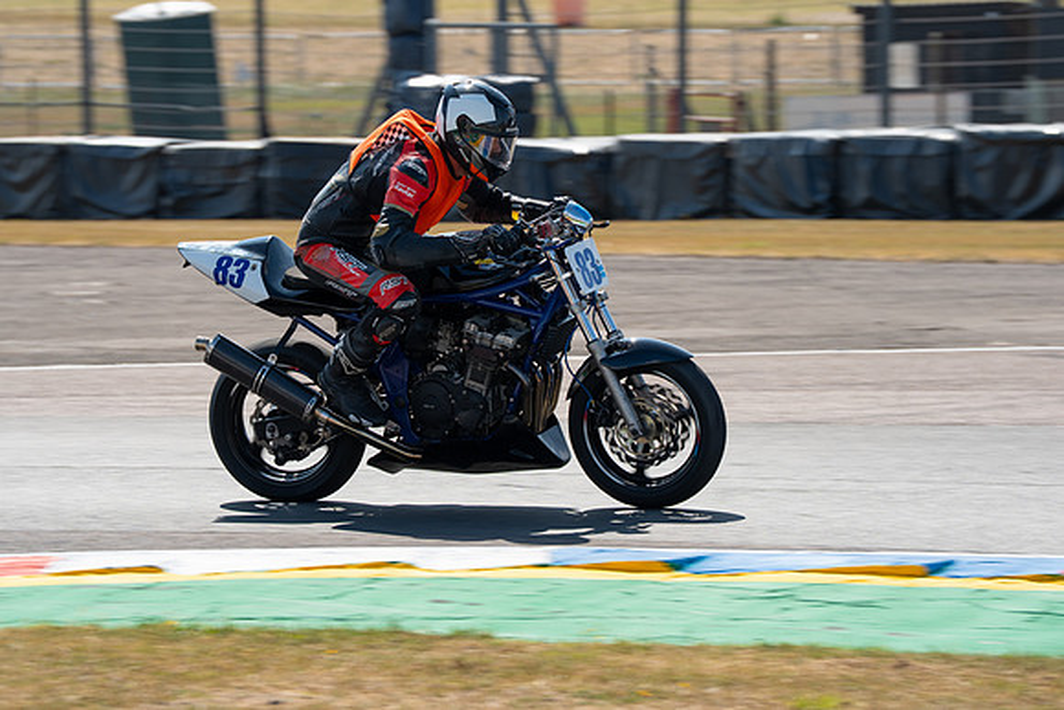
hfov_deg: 9.3
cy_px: 317
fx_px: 6538
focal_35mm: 221
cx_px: 476
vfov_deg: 6.2
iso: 125
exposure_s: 1/400
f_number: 8
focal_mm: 200
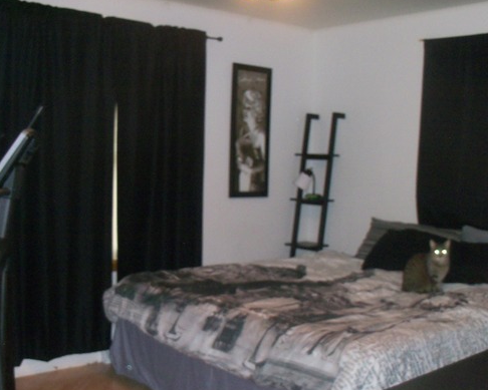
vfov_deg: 33.3
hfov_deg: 41.1
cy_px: 235
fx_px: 650
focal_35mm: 45
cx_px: 215
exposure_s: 1/30
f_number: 3
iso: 250
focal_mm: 6.3
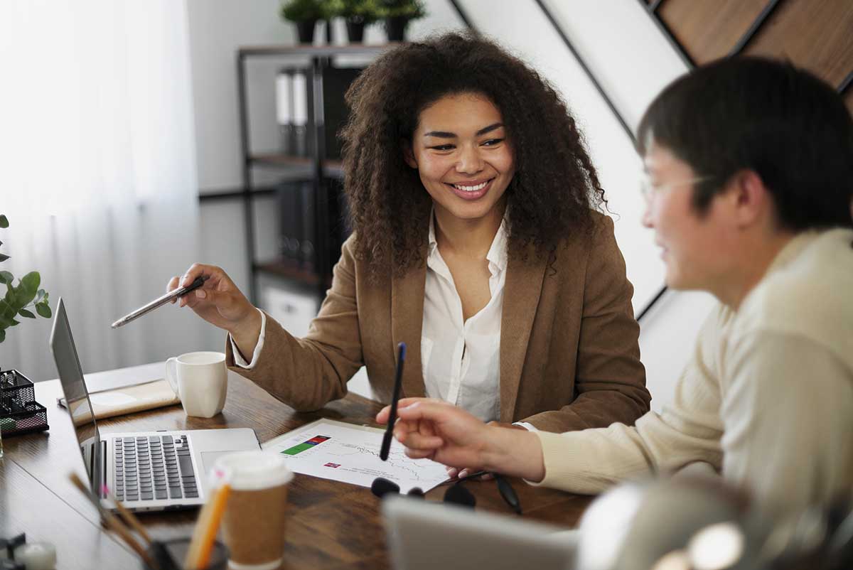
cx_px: 426
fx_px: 1186
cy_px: 285
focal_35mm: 50
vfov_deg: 27.0
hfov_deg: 39.6
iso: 320
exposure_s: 1/800
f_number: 1.6
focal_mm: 50
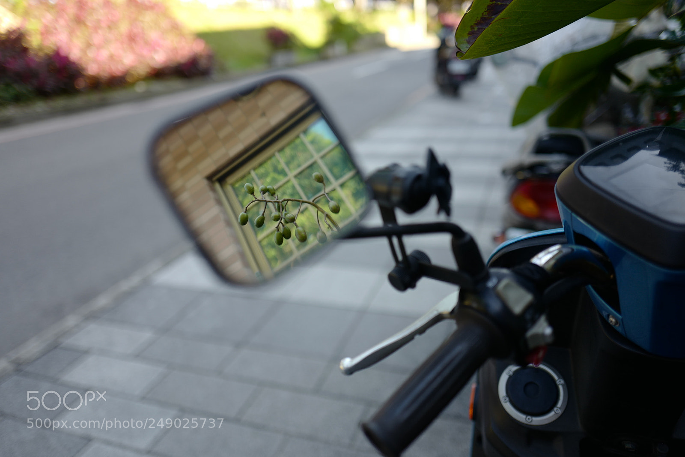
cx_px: 342
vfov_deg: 46.4
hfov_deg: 65.5
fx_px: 533
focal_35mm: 28
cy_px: 228
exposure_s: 1/400
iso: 100
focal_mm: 28
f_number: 1.7
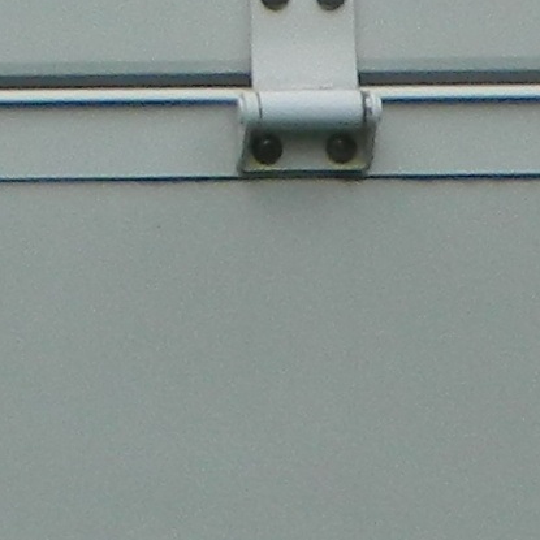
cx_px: -1728
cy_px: -1215
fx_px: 9248
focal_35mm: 524
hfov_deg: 3.2
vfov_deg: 3.3
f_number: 3.8
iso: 80
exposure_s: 1/200
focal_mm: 10.2
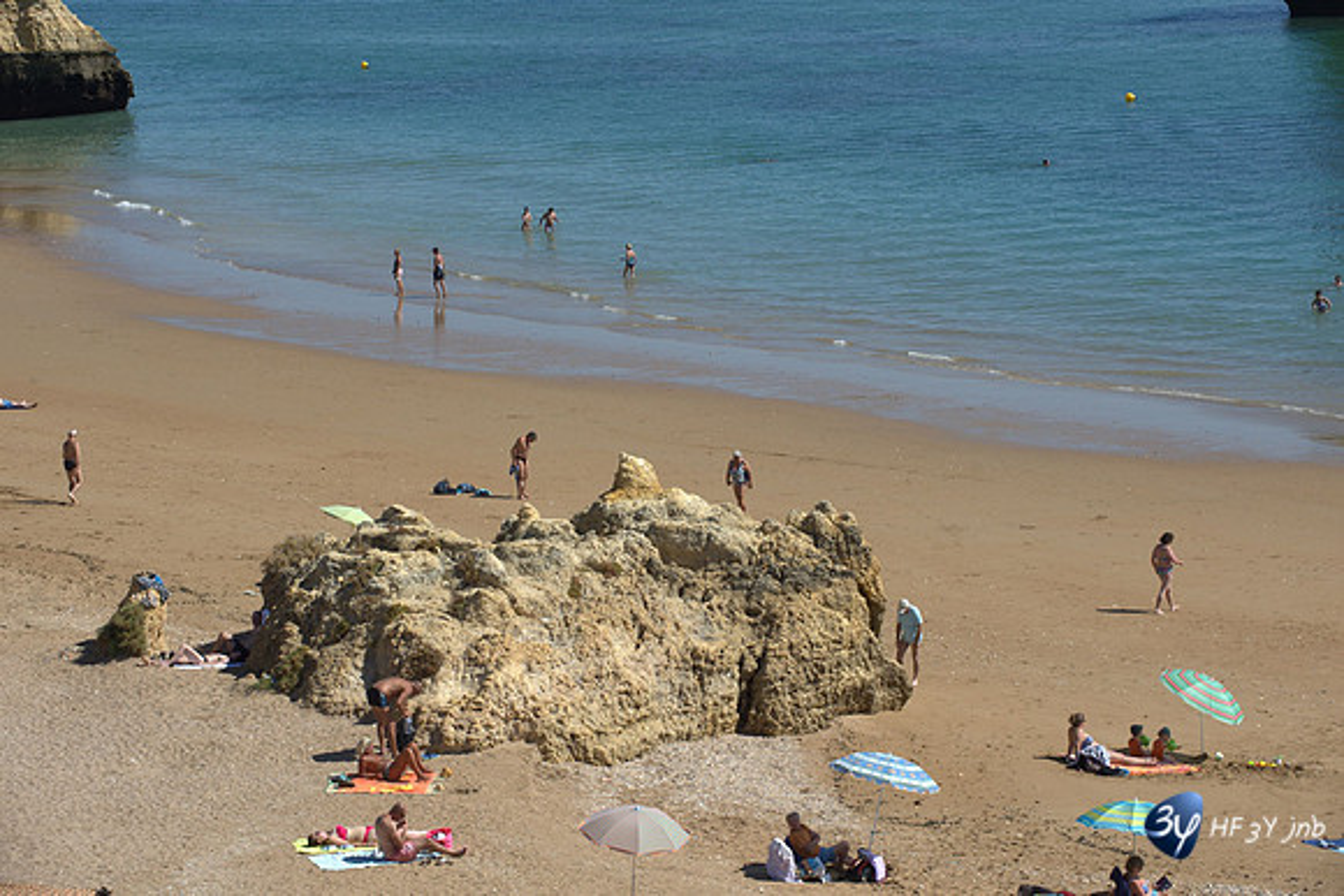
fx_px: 4668
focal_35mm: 125
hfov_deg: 16.4
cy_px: 448
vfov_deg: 11.0
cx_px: 672
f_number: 11
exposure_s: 1/500
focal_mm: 125
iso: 200
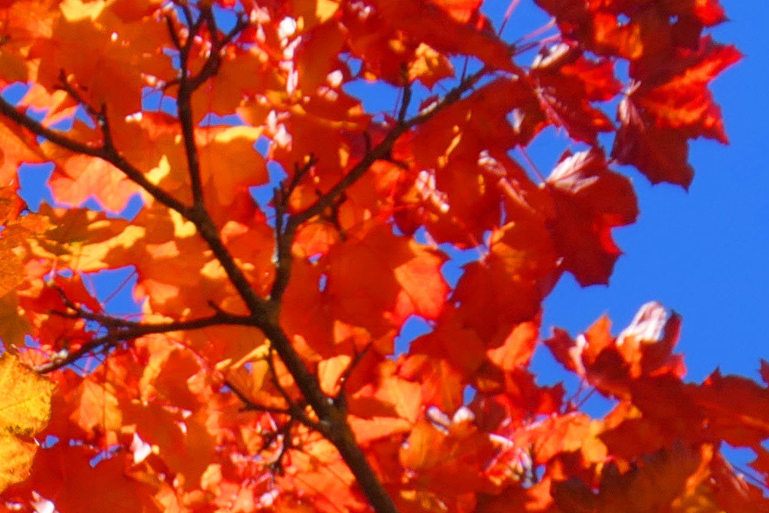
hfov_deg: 1.8
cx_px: -87
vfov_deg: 1.2
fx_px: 23837
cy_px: 720
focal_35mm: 1116
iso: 125
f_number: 8
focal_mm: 96.4
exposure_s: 1/160
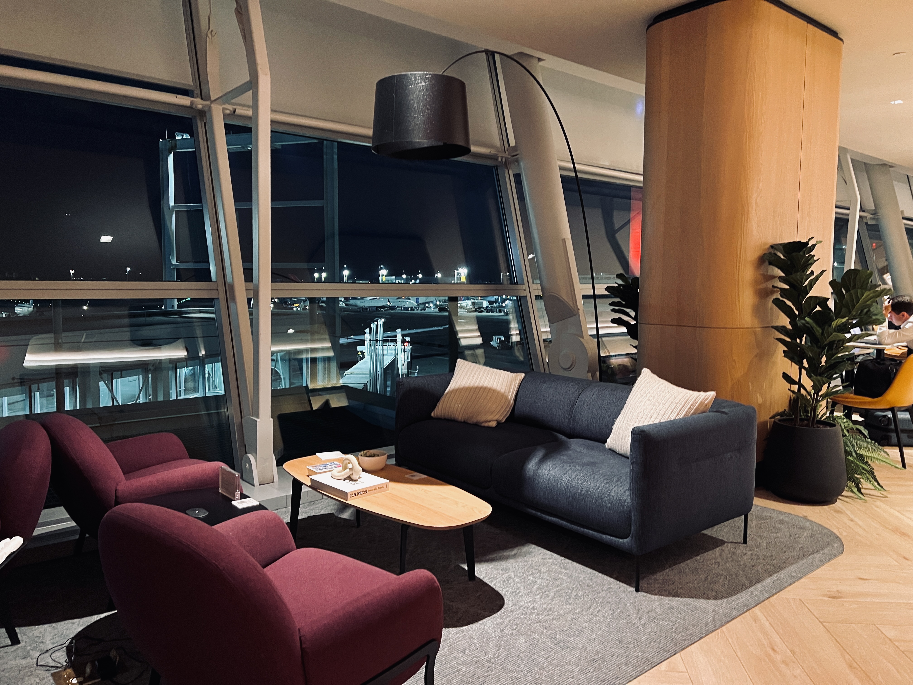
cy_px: 342
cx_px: 456
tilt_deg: -4.7
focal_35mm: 26
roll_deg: -0.9
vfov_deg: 53.1
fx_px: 686
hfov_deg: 67.3
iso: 640
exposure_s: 1/39
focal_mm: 5.7
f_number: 1.5
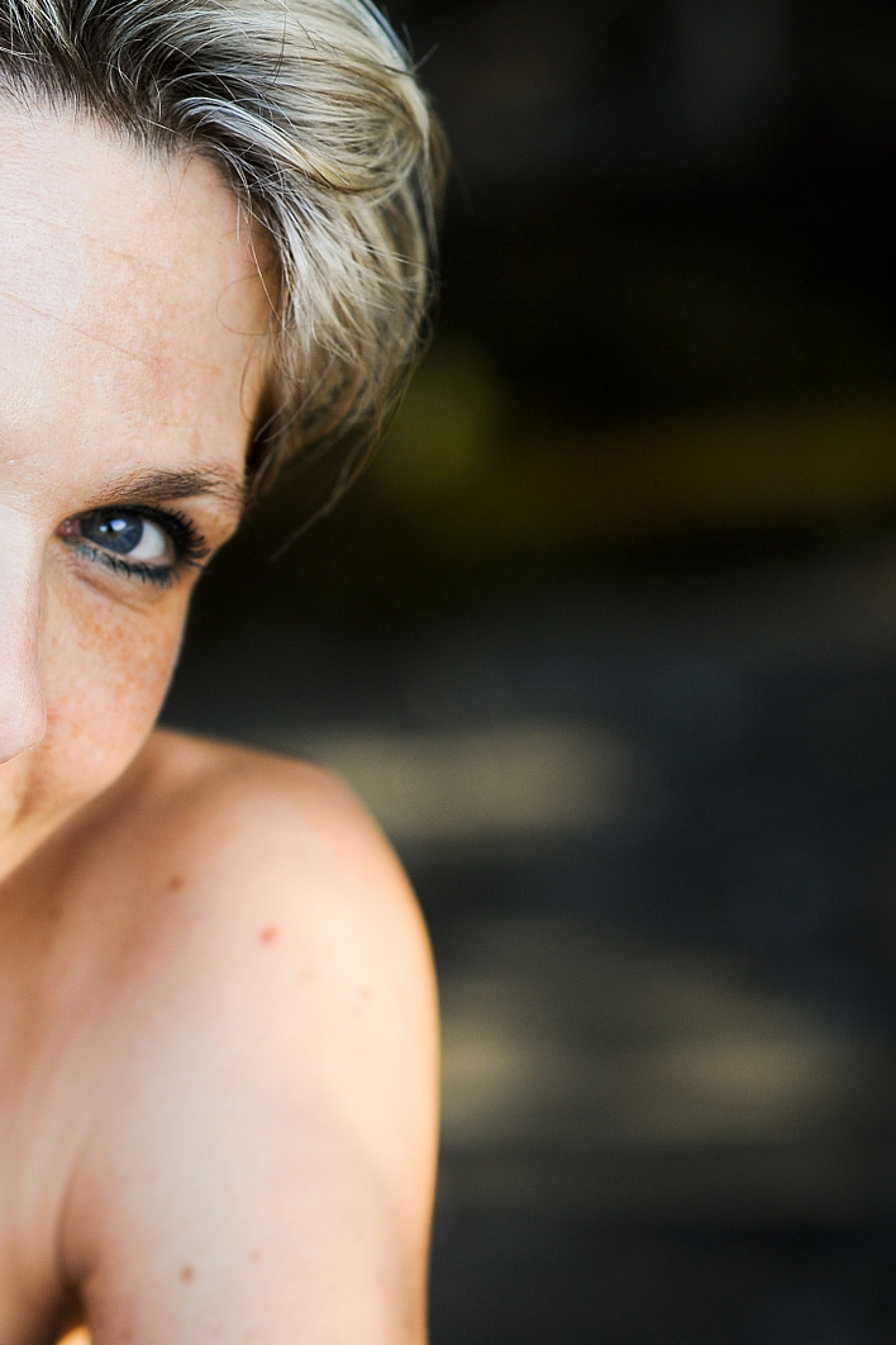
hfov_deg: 10.6
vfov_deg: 16.0
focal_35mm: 128
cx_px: -38
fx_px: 4778
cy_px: 673
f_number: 3.5
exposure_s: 1/320
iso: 250
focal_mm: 85
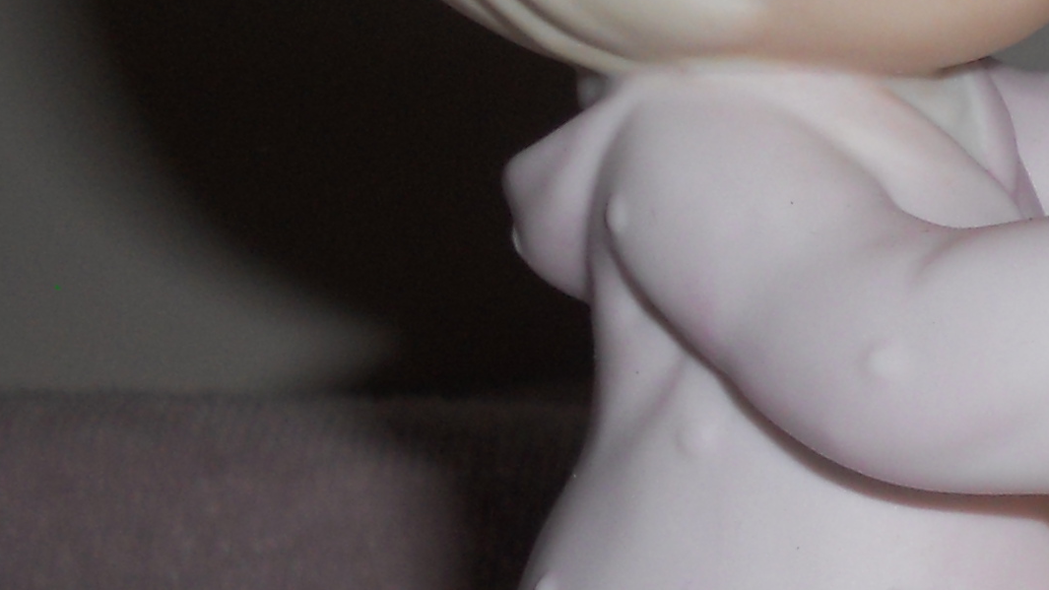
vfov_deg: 9.3
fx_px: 3644
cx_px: 1272
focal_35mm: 131
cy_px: 383
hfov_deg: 15.7
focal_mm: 5.8
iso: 80
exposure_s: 1/25
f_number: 8.8
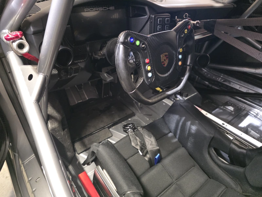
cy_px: 98
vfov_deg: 58.9
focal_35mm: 23
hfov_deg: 73.9
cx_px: 131
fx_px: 174
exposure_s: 1/100
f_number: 1.7
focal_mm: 6.3
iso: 2500
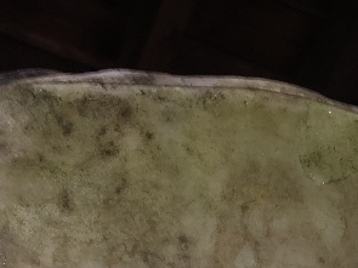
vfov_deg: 11.6
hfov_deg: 17.3
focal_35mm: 114
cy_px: 542
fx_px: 1179
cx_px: 148
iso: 25
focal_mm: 4
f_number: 1.8
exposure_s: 1/8
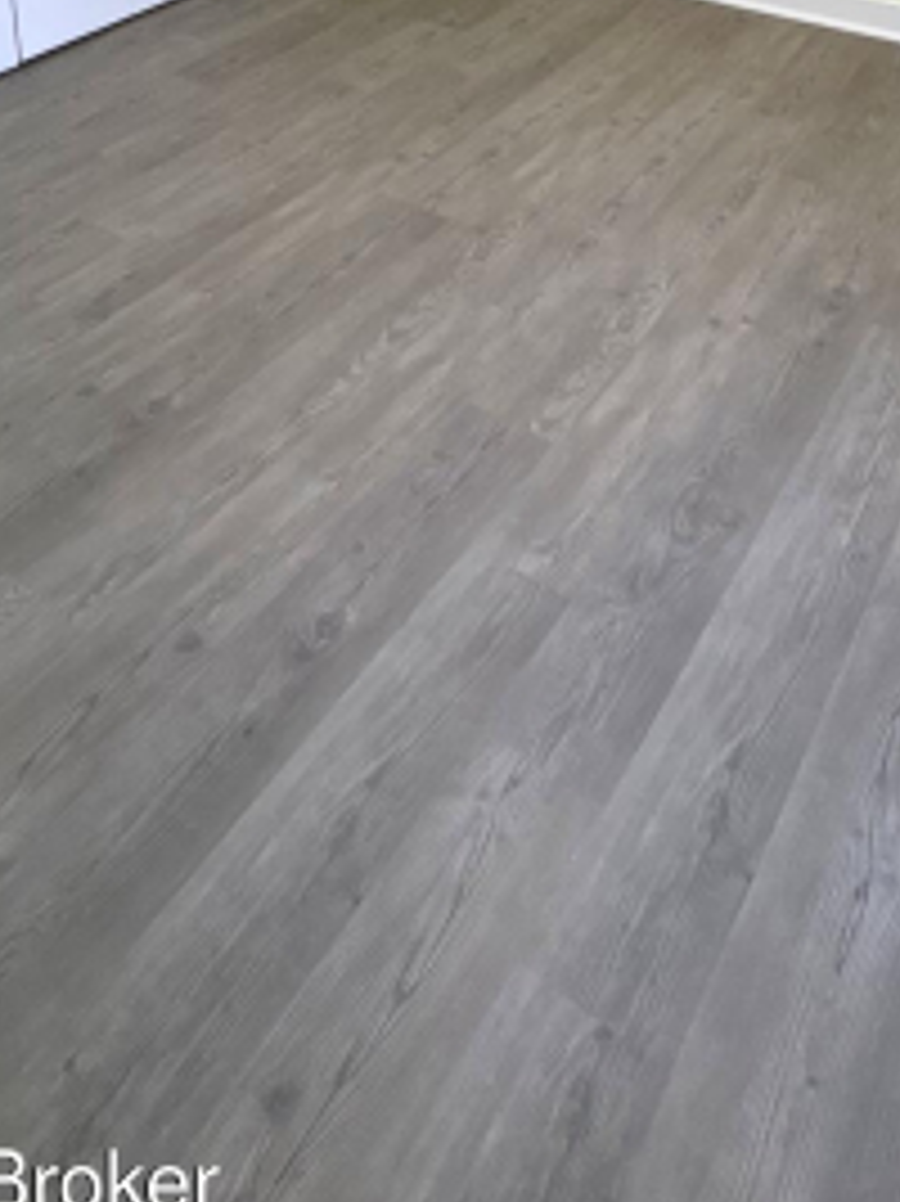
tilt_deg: -12.3
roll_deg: +0.1
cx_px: 554
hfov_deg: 40.4
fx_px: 1214
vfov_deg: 40.2
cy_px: -182
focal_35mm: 35
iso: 160
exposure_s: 1/60
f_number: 2.2
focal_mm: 2.22
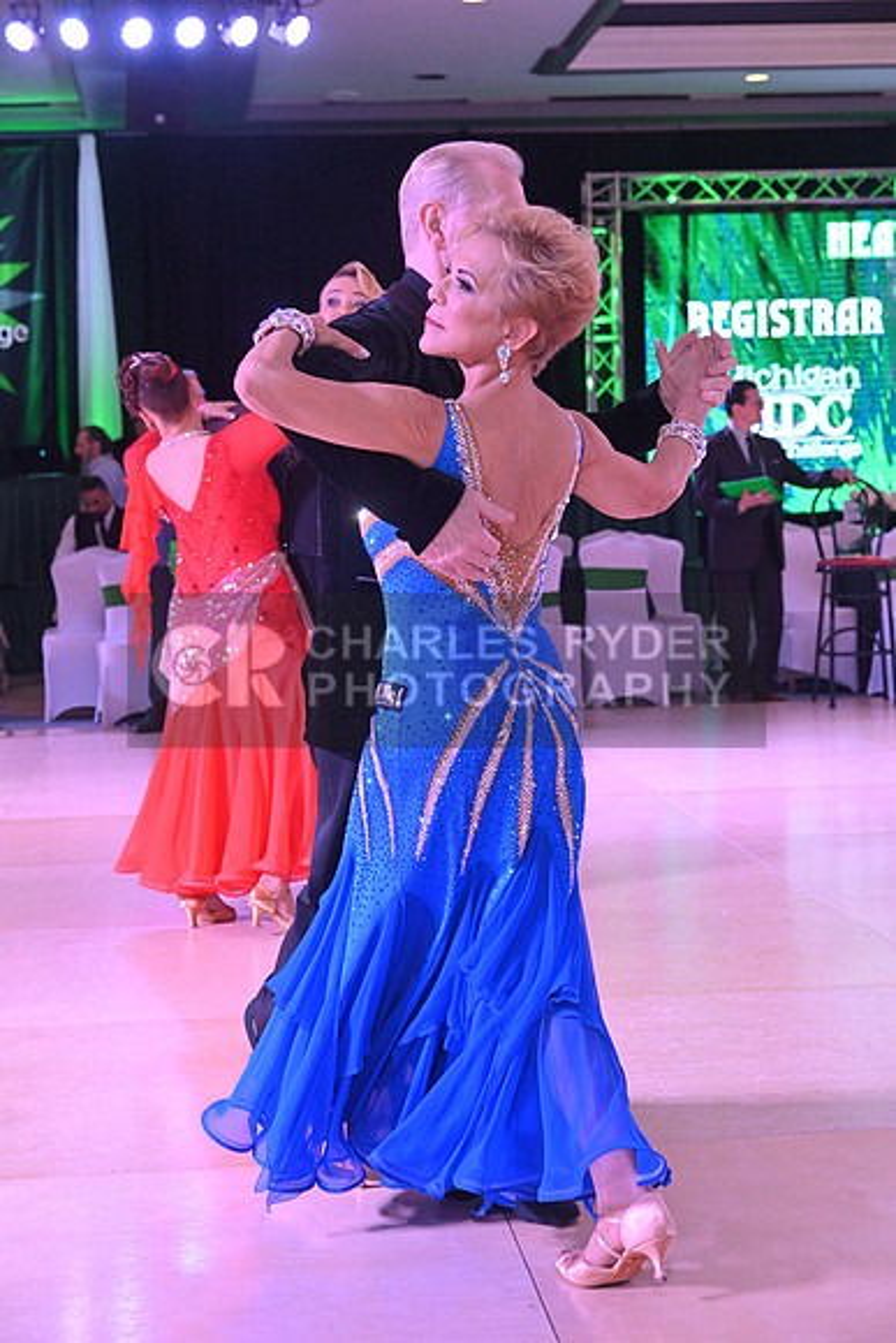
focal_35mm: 65
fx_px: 2425
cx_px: 448
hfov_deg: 20.9
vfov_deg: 31.0
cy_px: 672
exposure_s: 1/320
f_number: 6.3
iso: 5000
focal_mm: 65
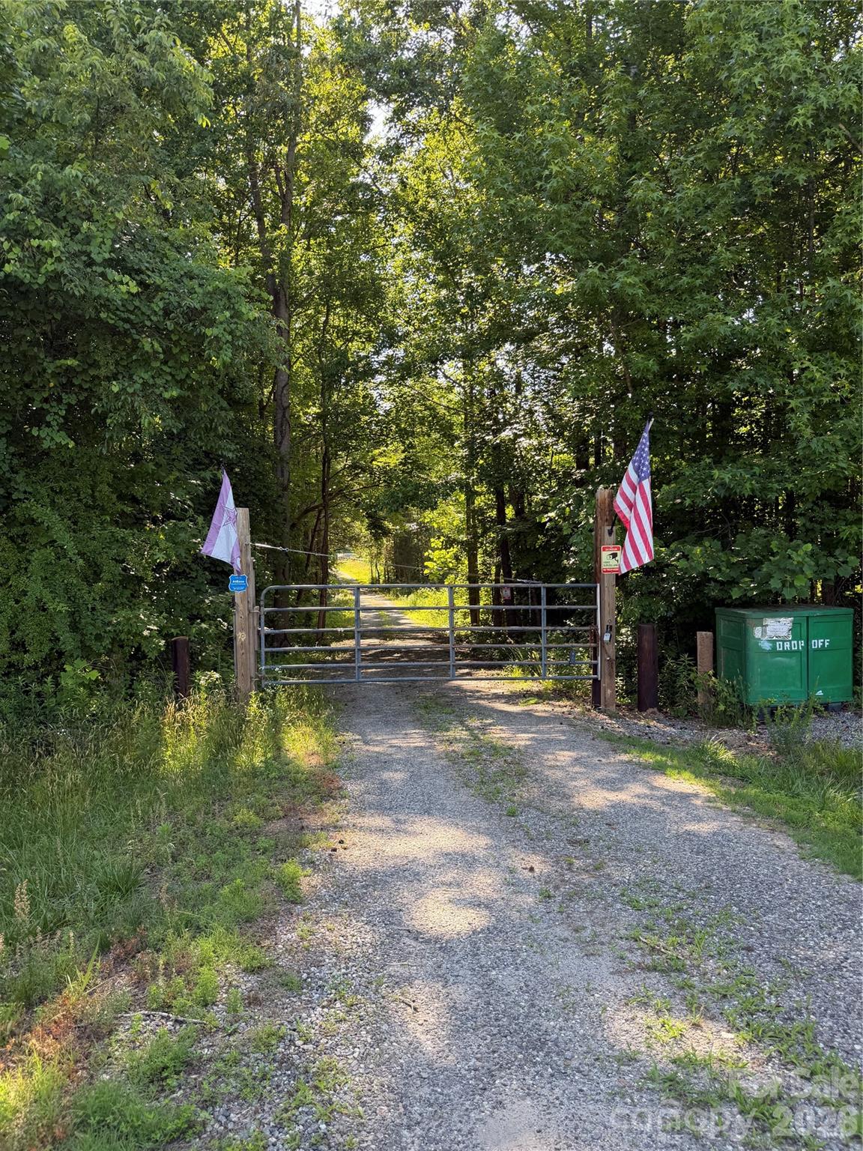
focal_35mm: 24
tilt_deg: -0.9
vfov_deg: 71.6
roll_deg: +2.4
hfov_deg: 56.8
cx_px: 432
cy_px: 576
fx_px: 798
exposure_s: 1/374
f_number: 1.78
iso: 80
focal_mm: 6.76
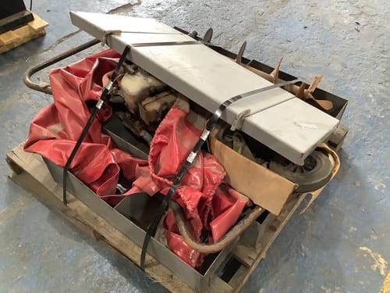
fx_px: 349
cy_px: 146
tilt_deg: -49.2
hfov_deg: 58.4
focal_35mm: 31
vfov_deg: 45.4
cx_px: 195
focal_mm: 3.3
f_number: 2.4
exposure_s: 1/60
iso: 250
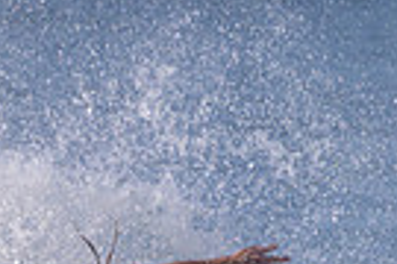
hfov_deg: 0.5
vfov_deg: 0.3
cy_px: 402
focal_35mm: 4139
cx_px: 270
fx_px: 45640
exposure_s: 1/2000
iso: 800
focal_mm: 800
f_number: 11
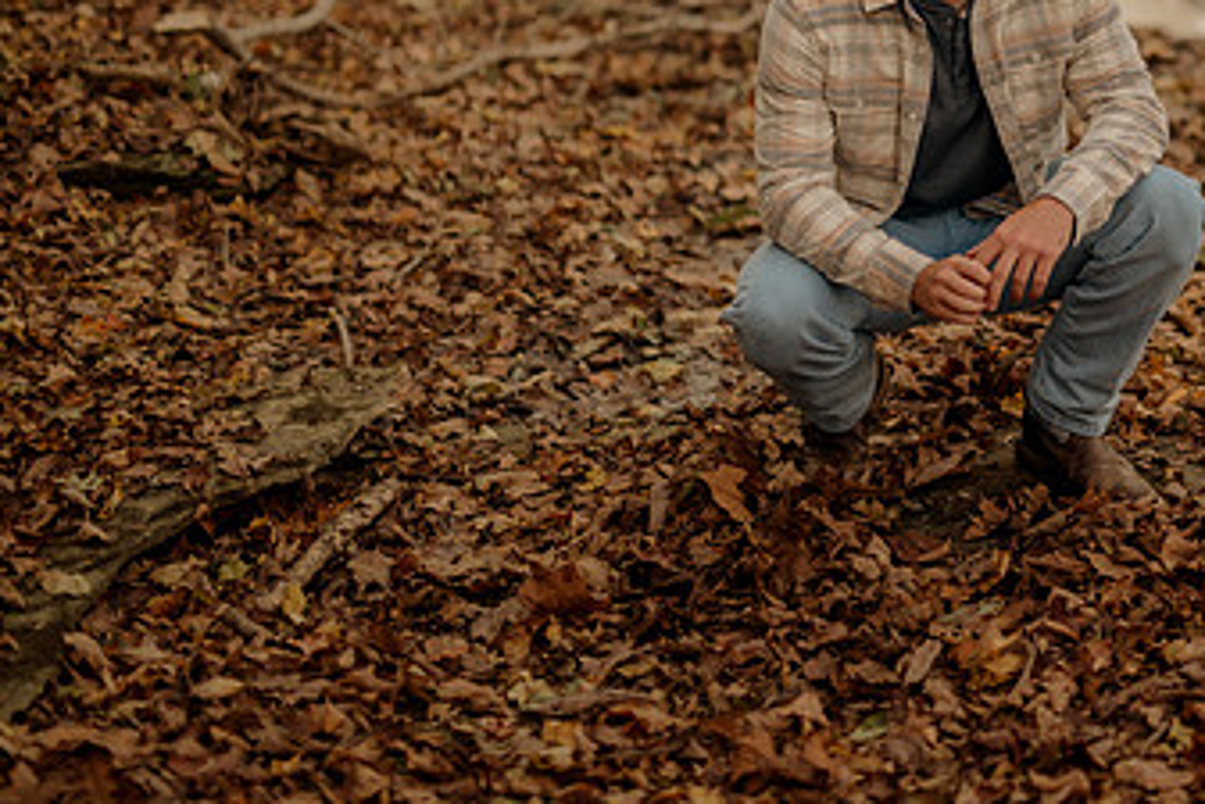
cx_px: 973
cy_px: 141
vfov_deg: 15.8
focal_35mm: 86
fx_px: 2880
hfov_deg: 23.3
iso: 200
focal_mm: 50
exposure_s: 1/250
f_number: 1.4
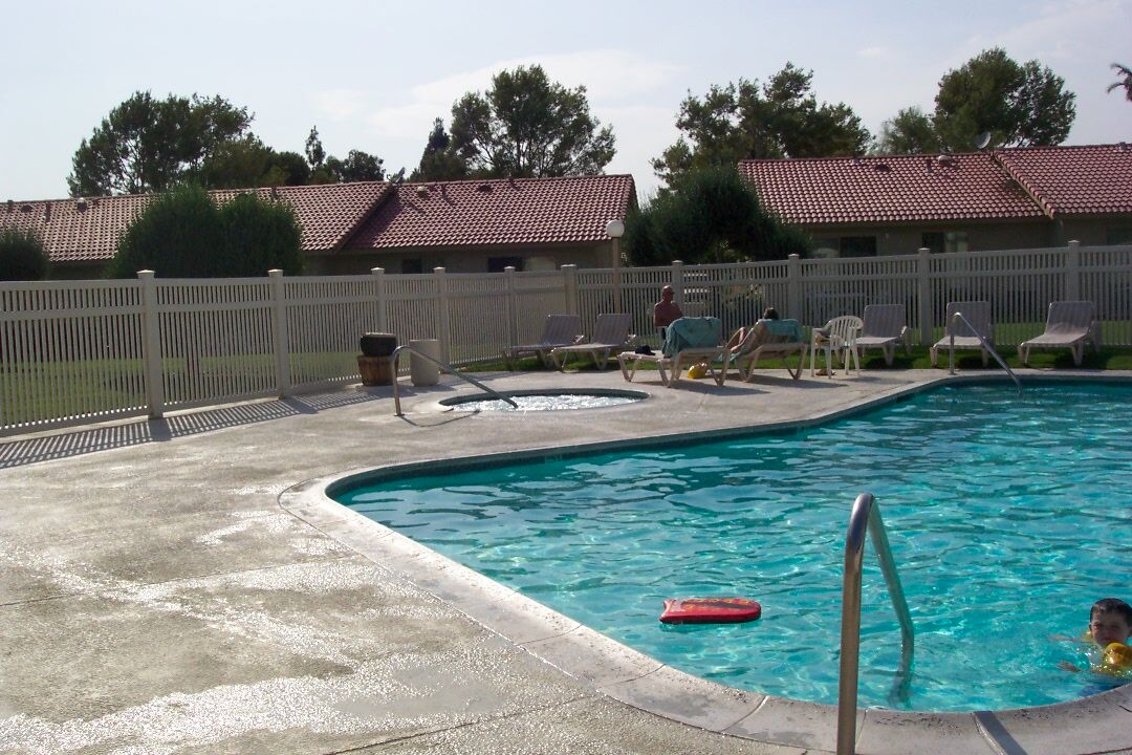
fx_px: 1195
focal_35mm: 38
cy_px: 378
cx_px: 566
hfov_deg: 50.7
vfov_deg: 35.1
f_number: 4.8
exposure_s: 1/1000
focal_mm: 8
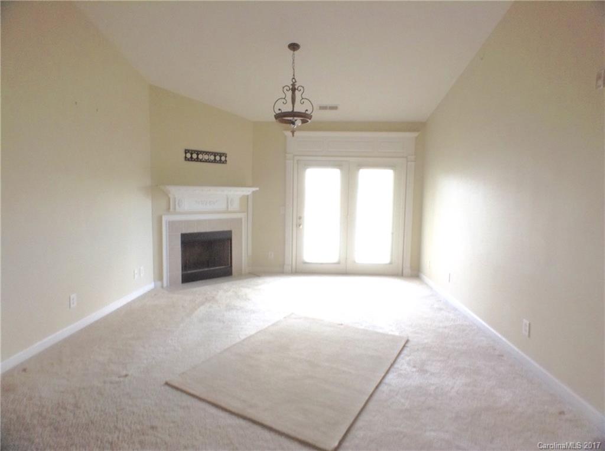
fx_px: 576
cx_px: 302
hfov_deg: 55.4
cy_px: 226
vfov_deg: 42.8
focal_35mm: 33
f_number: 2.4
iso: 64
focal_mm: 3.3
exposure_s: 1/24
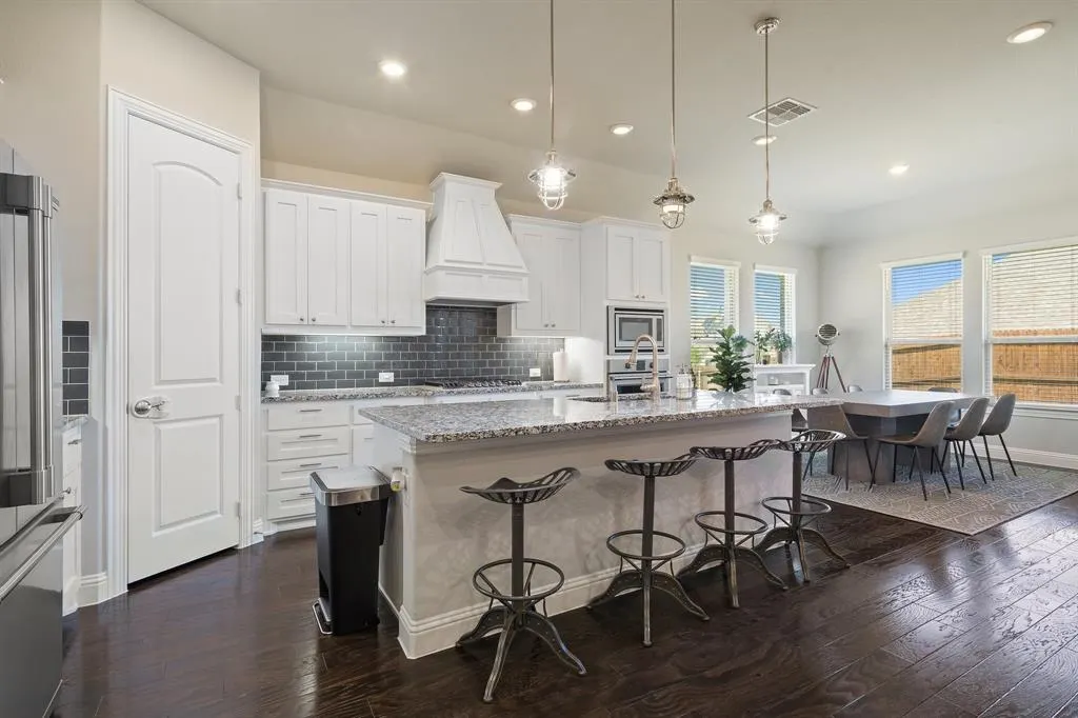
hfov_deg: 93.3
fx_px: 509
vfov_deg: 70.4
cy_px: 359
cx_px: 539
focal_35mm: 17
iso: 500
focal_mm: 17
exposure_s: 1.6
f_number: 10
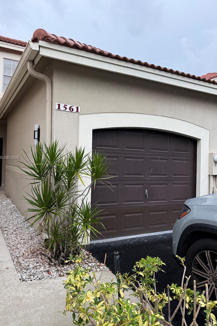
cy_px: 158
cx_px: 94
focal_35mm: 26
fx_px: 235
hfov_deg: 49.4
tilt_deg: +0.6
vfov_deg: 69.4
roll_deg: -0.9
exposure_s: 1/410
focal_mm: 6.76
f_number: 1.78
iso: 80
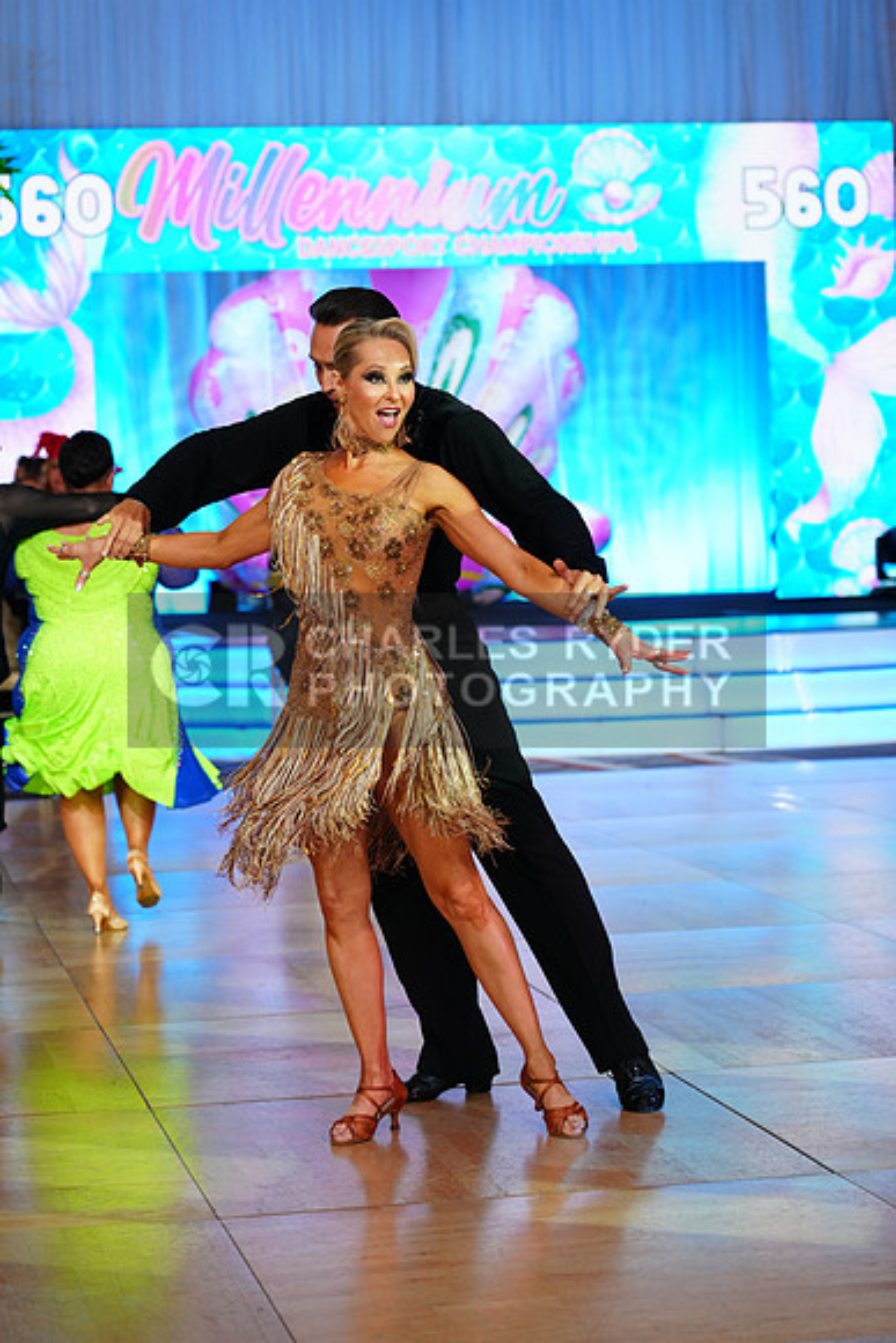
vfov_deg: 24.5
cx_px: 448
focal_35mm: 83
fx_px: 3097
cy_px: 672
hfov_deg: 16.5
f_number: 4
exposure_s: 1/400
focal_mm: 83
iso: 1600
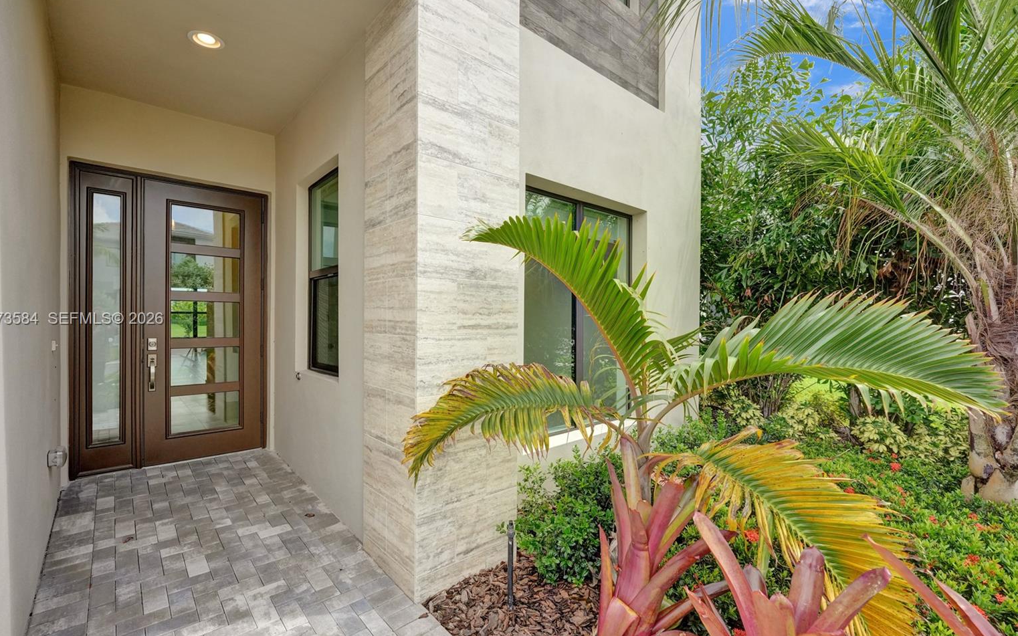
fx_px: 416
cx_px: 490
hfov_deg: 101.4
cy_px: 320
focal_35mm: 15
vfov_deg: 74.8
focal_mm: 14
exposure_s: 1/4000
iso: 2500
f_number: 6.3
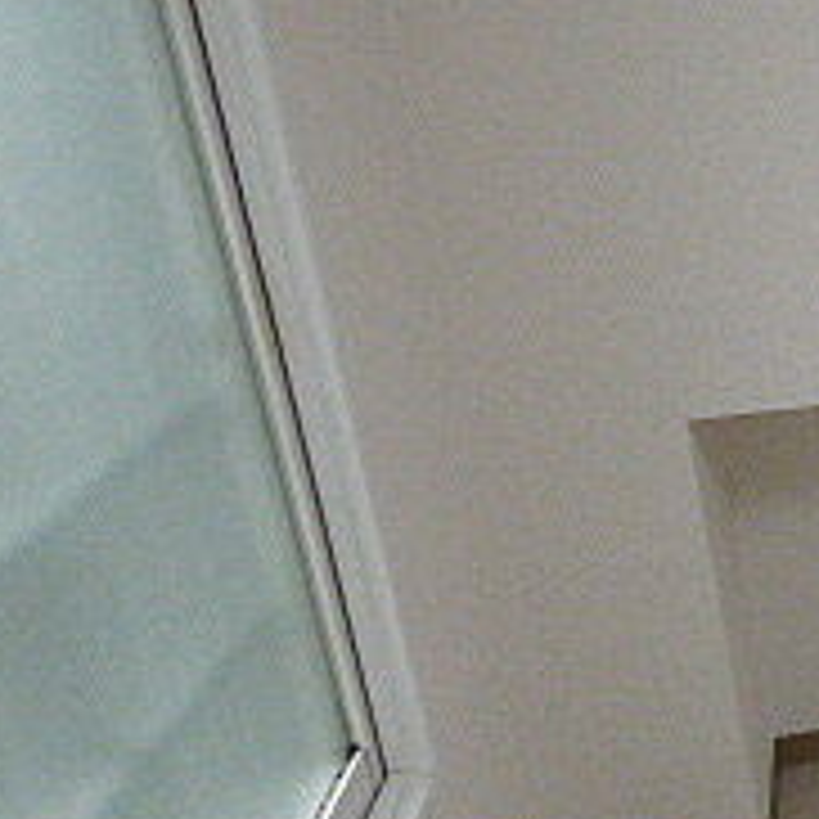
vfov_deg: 27.7
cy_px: 418
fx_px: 1660
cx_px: 1408
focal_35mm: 62
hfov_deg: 20.8
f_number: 3.5
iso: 250
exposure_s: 1/60
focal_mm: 3.58
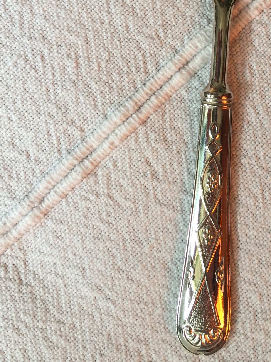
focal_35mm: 57
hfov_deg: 25.0
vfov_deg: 32.5
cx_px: 236
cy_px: 55
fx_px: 595
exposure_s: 1/50
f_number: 2.2
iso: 32
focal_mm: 4.15
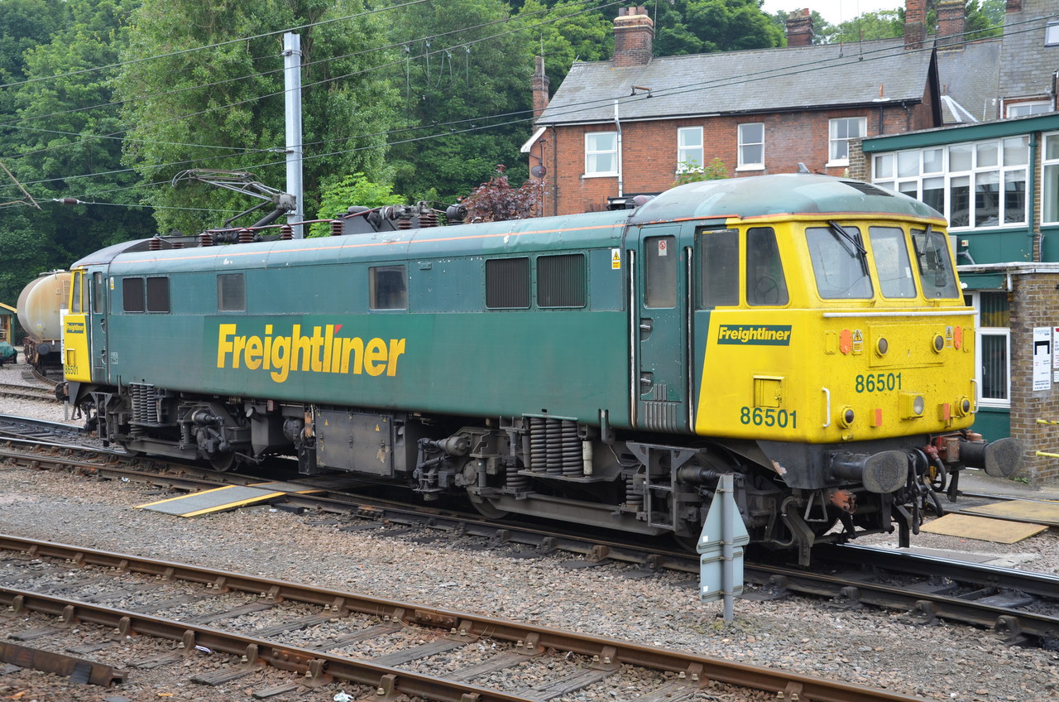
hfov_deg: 41.2
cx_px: 530
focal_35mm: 48
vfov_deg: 28.0
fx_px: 1409
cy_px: 351
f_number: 5.6
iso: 200
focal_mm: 32
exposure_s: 1/125
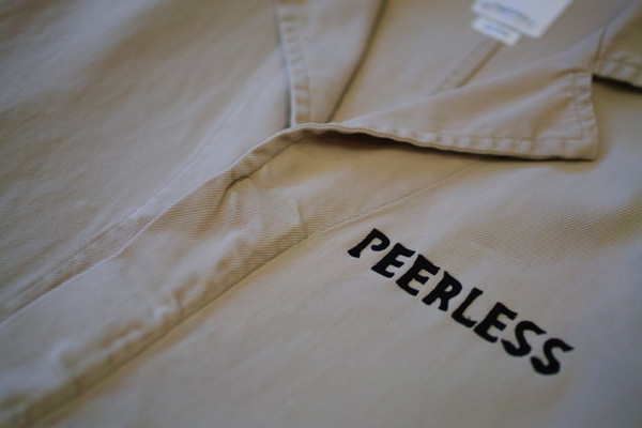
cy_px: 214
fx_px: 820
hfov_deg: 42.7
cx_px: 321
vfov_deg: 29.2
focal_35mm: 46
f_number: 1.4
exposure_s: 1/60
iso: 100
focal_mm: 35
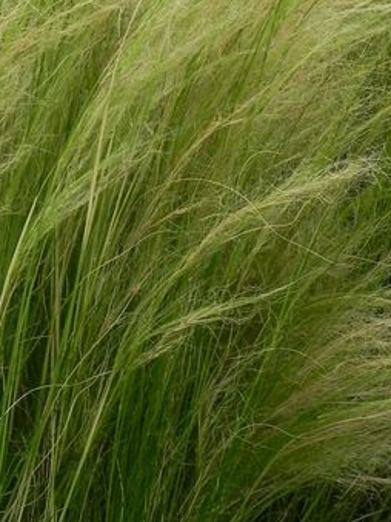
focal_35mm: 276
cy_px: -17
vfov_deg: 7.1
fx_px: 4159
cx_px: 208
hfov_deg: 5.4
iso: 160
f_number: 5
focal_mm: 20.8
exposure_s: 1/60
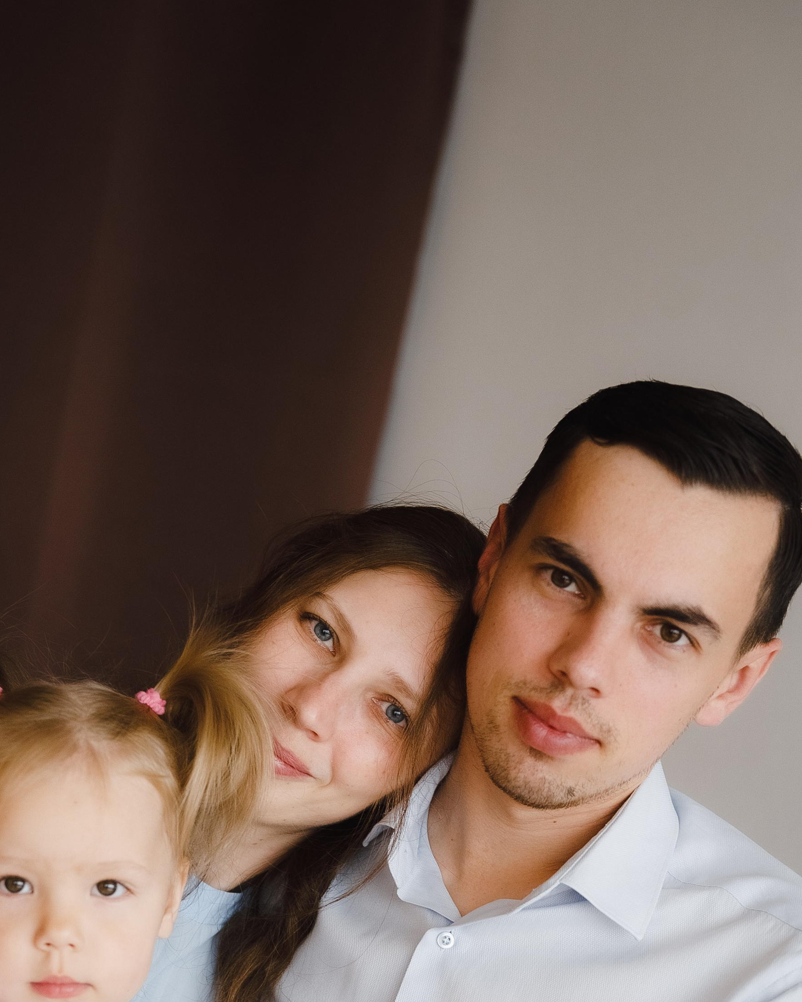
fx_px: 2462
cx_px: 262
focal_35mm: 83
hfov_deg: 18.4
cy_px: 845
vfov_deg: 22.6
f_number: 3.2
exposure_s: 1/200
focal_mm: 51
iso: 1000
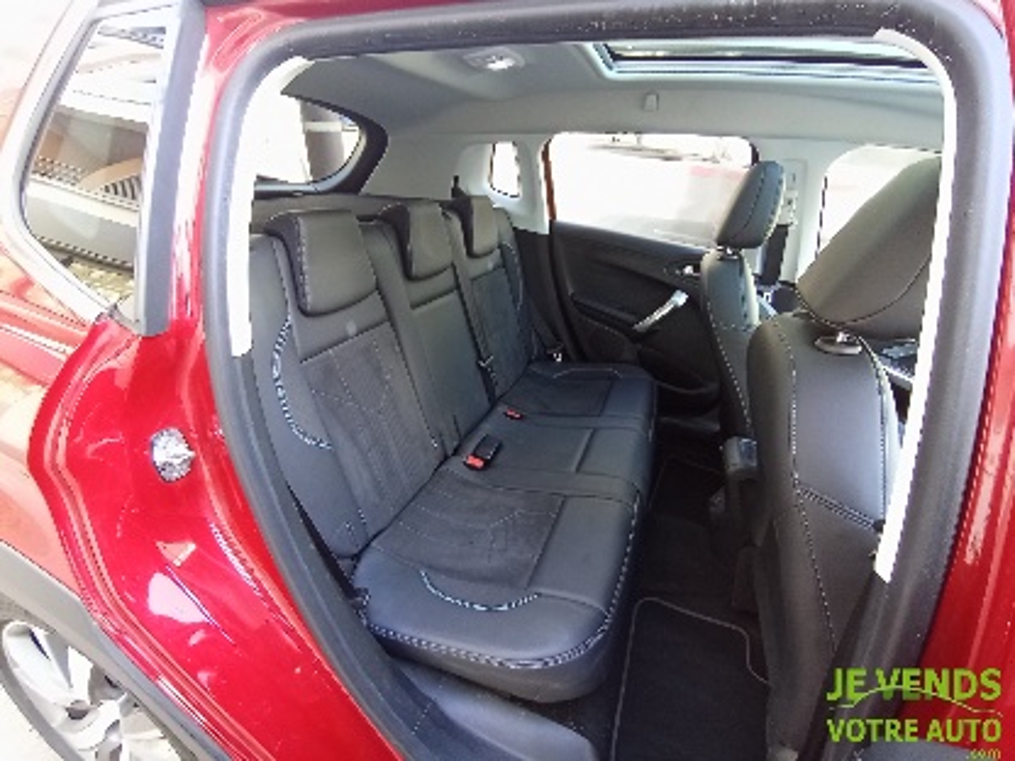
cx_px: 508
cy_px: 380
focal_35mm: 16
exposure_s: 1/50
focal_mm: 1.65
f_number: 2.2
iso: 223
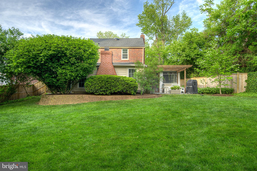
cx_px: 128
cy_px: 86
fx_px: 171
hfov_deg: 73.7
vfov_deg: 53.1
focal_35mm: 24
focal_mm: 24
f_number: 8
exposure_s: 1/30
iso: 100
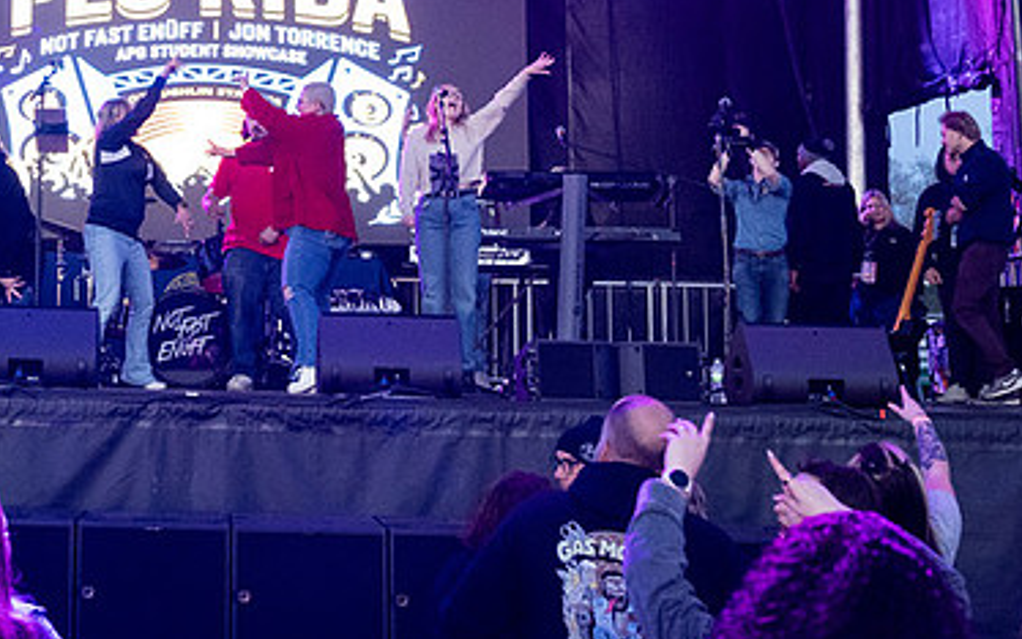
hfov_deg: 27.4
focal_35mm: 72
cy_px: -46
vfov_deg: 17.5
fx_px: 2006
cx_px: 79
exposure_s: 1/500
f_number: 2.8
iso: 2800
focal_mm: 24
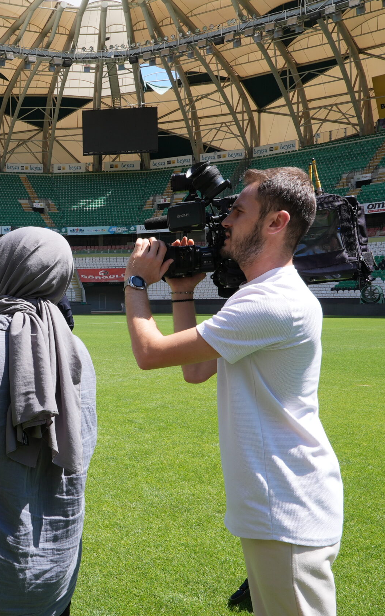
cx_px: -22
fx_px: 621
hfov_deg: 31.2
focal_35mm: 37
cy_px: 310
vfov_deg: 52.8
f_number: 16
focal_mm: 24
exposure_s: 1/125
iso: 400
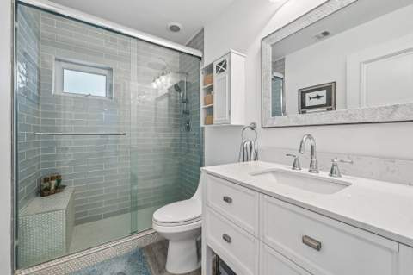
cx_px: 206
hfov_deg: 104.3
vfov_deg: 81.1
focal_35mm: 14
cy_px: 138
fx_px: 160
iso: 3200
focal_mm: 14
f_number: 10
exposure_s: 1/40
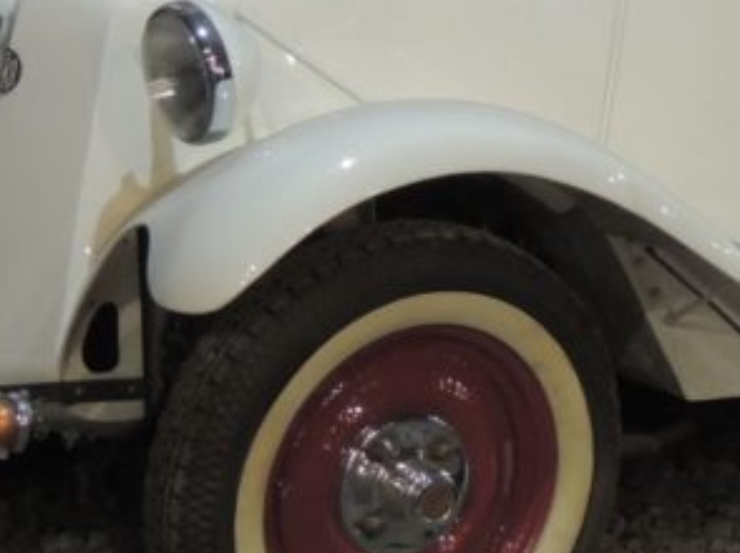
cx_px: 745
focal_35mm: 150
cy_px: 0
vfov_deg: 9.8
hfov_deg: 13.0
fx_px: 3204
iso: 500
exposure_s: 1/13
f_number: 3.4
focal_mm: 7.6
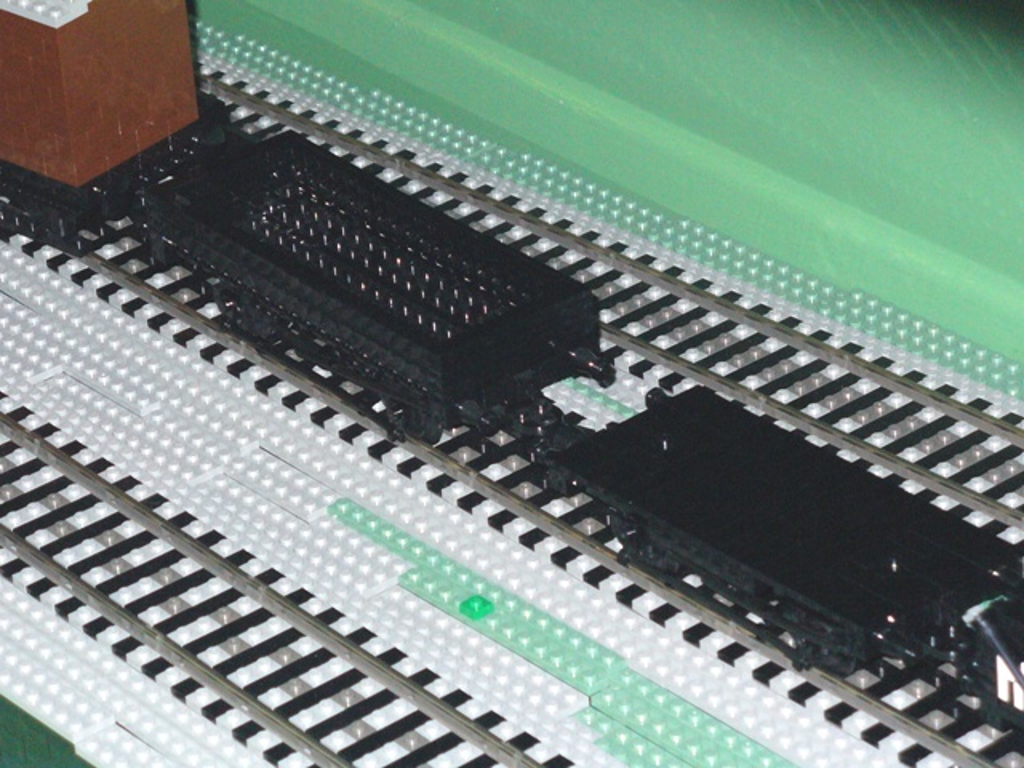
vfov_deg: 10.1
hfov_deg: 13.4
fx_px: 4349
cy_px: 384
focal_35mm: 147
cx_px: 512
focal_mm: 24.3
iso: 400
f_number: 3.9
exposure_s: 1/60
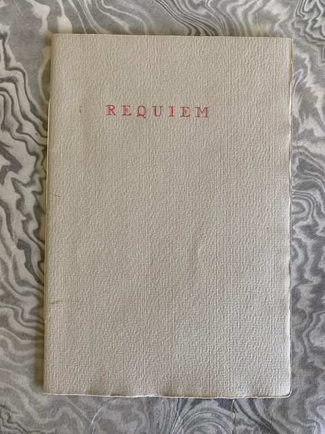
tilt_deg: -87.8
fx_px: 325
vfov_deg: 67.3
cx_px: 162
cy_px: 217
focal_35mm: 26
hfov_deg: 53.1
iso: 125
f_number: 1.8
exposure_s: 1/60
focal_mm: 4.25
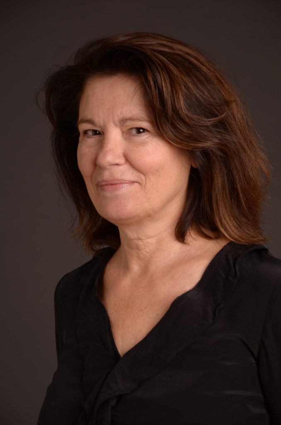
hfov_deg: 10.7
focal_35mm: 128
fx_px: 1500
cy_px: 212
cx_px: 140
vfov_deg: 16.1
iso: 100
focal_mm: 85
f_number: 8
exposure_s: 1/125
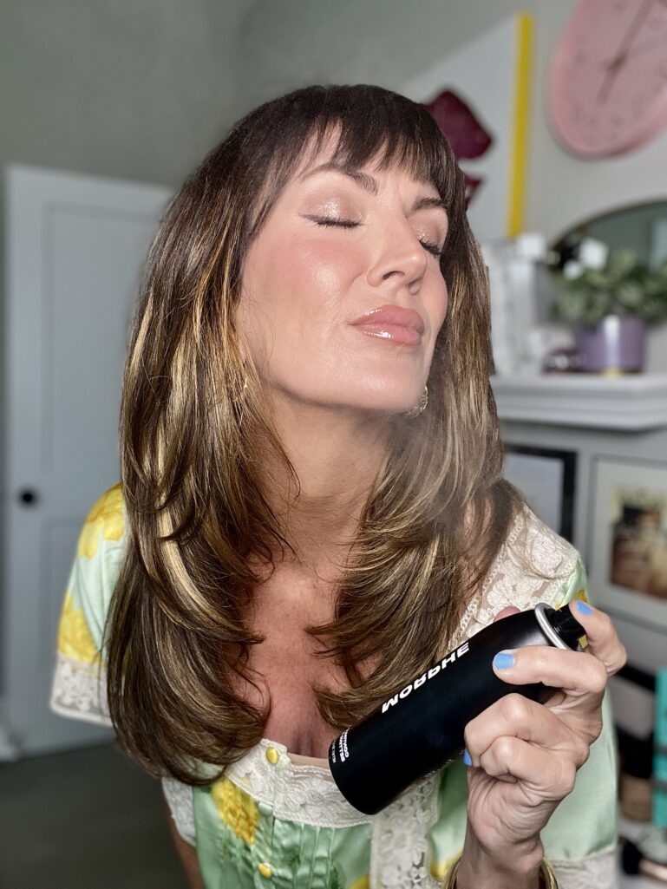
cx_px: 334
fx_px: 771
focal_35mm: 30
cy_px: 444
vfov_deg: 60.0
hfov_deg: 46.8
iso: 100
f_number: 2.2
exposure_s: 1/100
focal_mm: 2.71
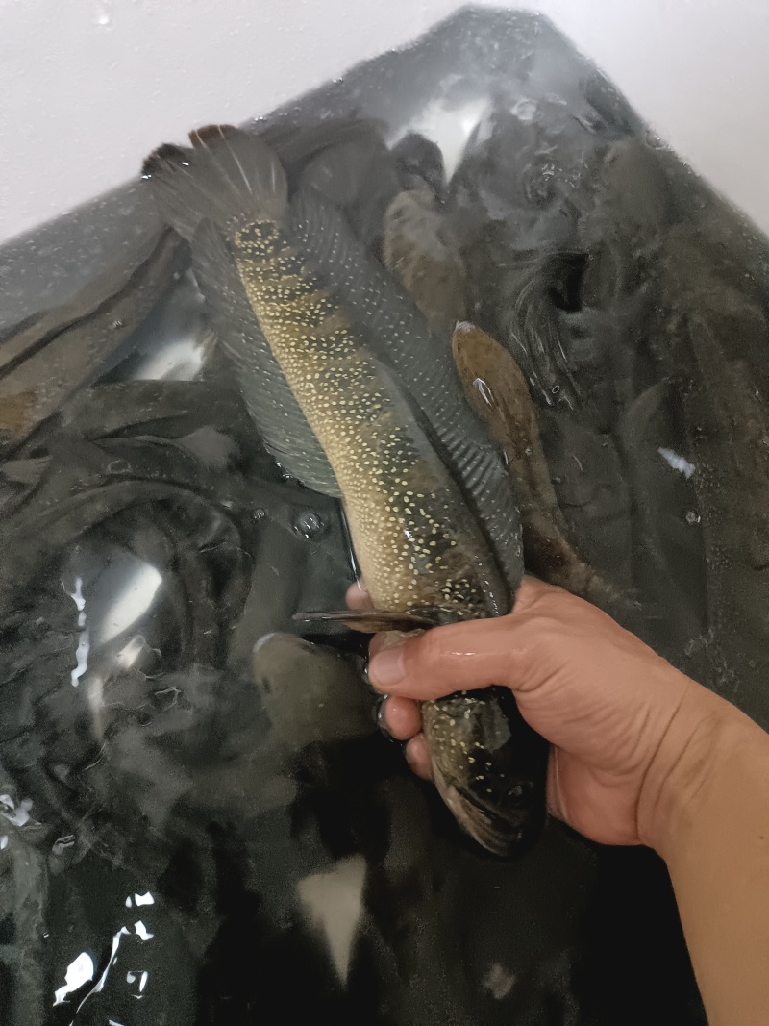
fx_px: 770
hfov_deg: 53.1
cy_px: 513
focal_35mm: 26
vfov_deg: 67.3
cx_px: 384
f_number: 1.8
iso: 3646
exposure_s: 1/33.3
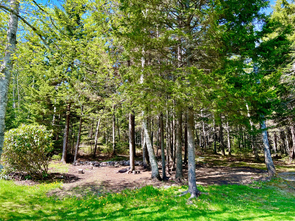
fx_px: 222
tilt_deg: +9.7
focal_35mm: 26
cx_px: 148
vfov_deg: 53.1
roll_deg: -0.5
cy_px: 110
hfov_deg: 67.3
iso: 50
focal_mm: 5.7
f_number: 1.5
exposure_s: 1/521
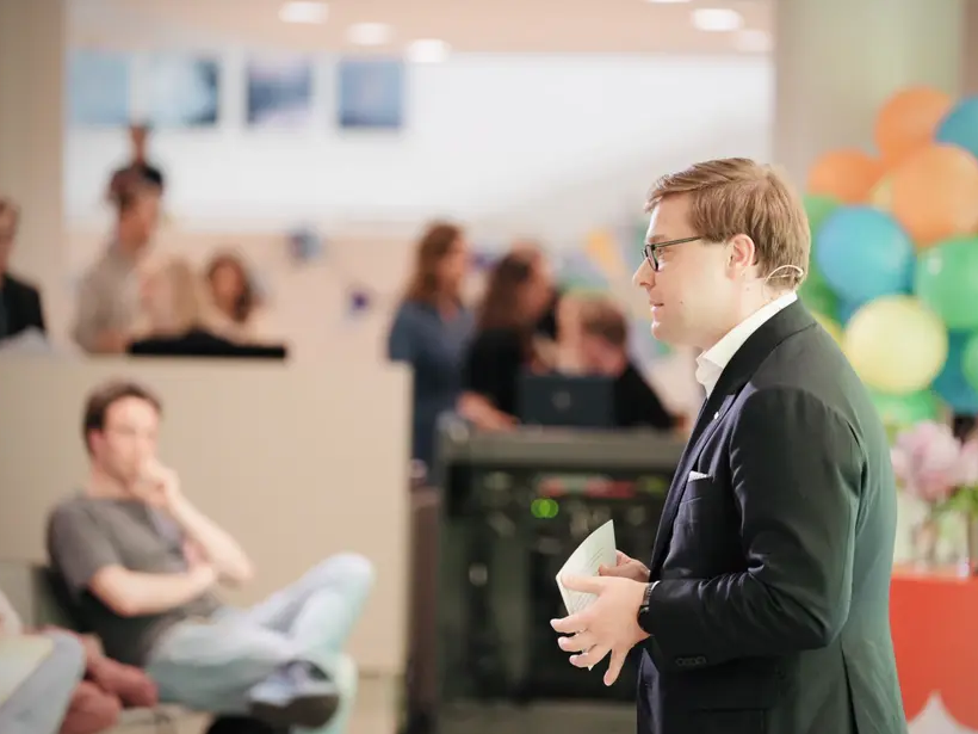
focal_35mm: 162
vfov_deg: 9.2
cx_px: 525
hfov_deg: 12.2
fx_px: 4577
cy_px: 368
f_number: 2.8
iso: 2500
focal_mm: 149
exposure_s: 1/250
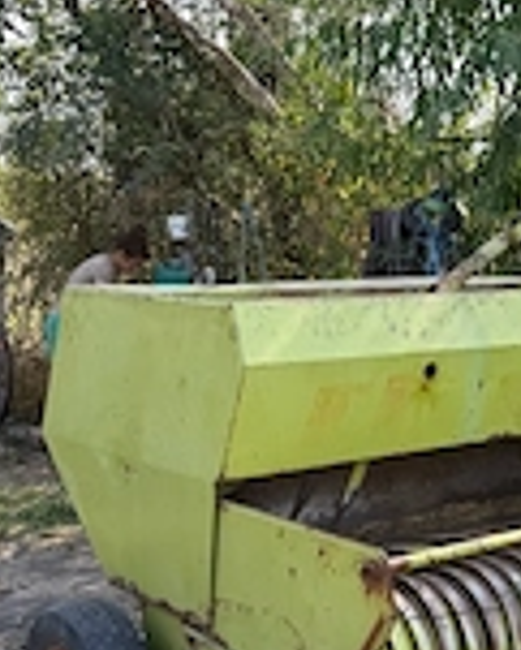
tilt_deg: -10.9
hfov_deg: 22.7
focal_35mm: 62
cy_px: 461
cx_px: 620
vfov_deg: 30.1
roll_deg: -0.9
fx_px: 1194
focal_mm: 6.76
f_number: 1.78
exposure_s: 1/1005
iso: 100
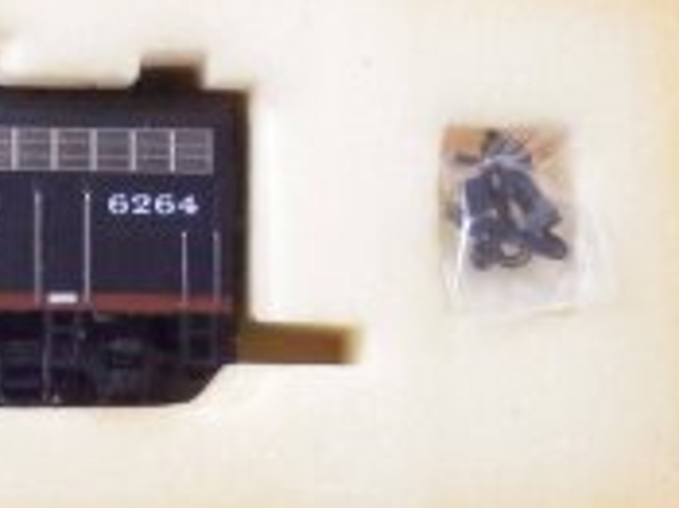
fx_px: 4430
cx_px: -353
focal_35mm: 226
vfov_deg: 6.5
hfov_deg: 8.6
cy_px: -128
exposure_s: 1/160
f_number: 4.4
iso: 1250
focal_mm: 11.9
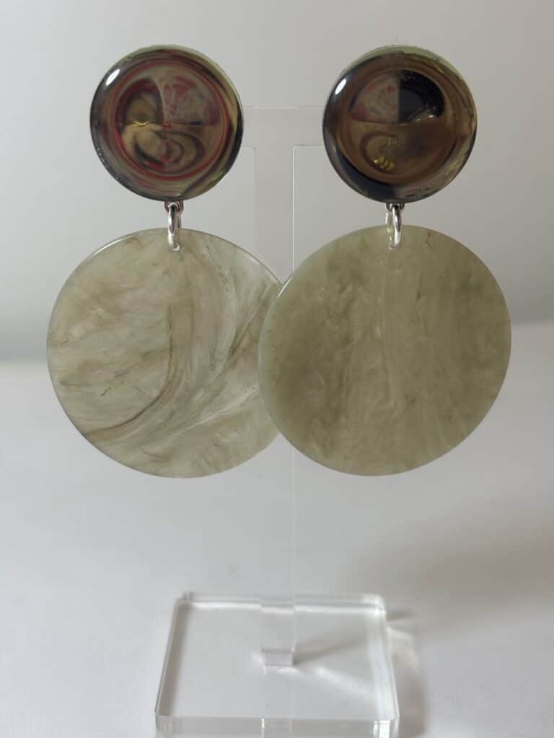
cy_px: 369
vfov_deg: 36.8
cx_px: 277
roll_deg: -1.4
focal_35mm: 52
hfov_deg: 28.0
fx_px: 1110
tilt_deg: -19.7
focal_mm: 5.96
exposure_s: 1/100
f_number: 1.6
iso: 25
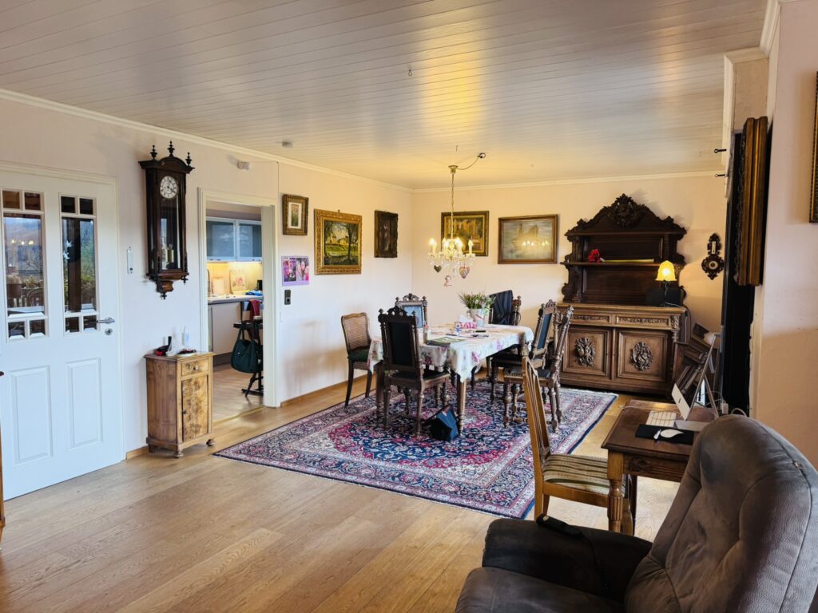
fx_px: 567
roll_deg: -0.4
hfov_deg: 71.6
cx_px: 409
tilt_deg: -4.3
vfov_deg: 56.8
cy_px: 306
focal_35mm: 24
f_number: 1.78
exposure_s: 1/50
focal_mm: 6.76
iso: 125
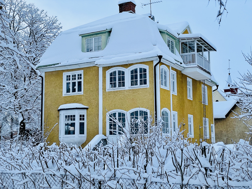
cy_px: 94
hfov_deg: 36.8
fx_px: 379
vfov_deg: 28.0
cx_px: 126
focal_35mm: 52
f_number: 2
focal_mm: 6
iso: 25
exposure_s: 1/305
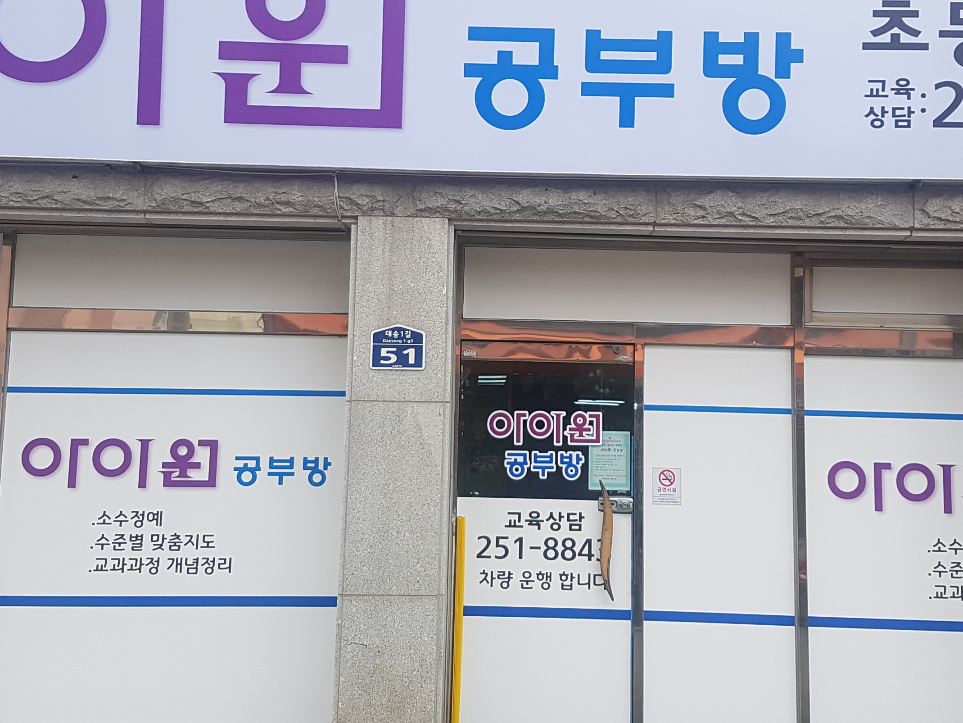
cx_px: 495
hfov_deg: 38.9
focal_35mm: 49
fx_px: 1363
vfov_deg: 29.5
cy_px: 251
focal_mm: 4.2
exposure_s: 1/314
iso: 50
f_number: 1.7
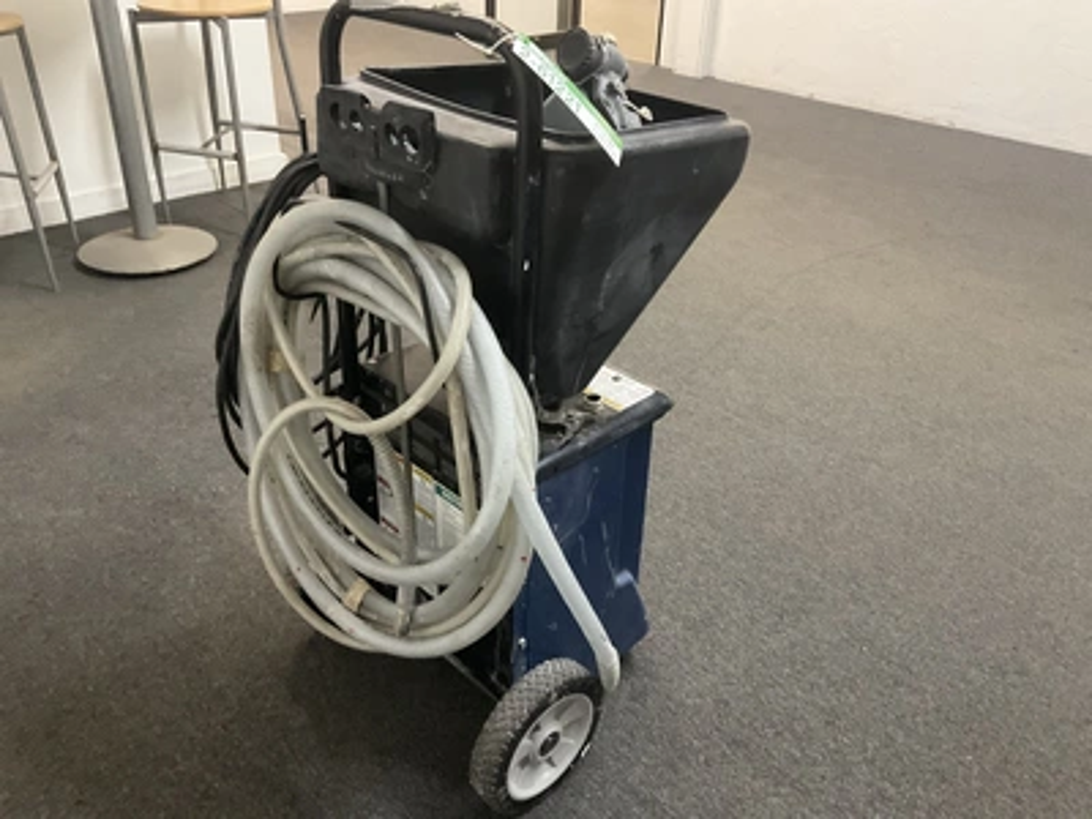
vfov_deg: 48.2
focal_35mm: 29
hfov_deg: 61.7
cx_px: 546
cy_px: 410
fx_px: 915
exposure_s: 1/30
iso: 320
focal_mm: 3
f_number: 1.8
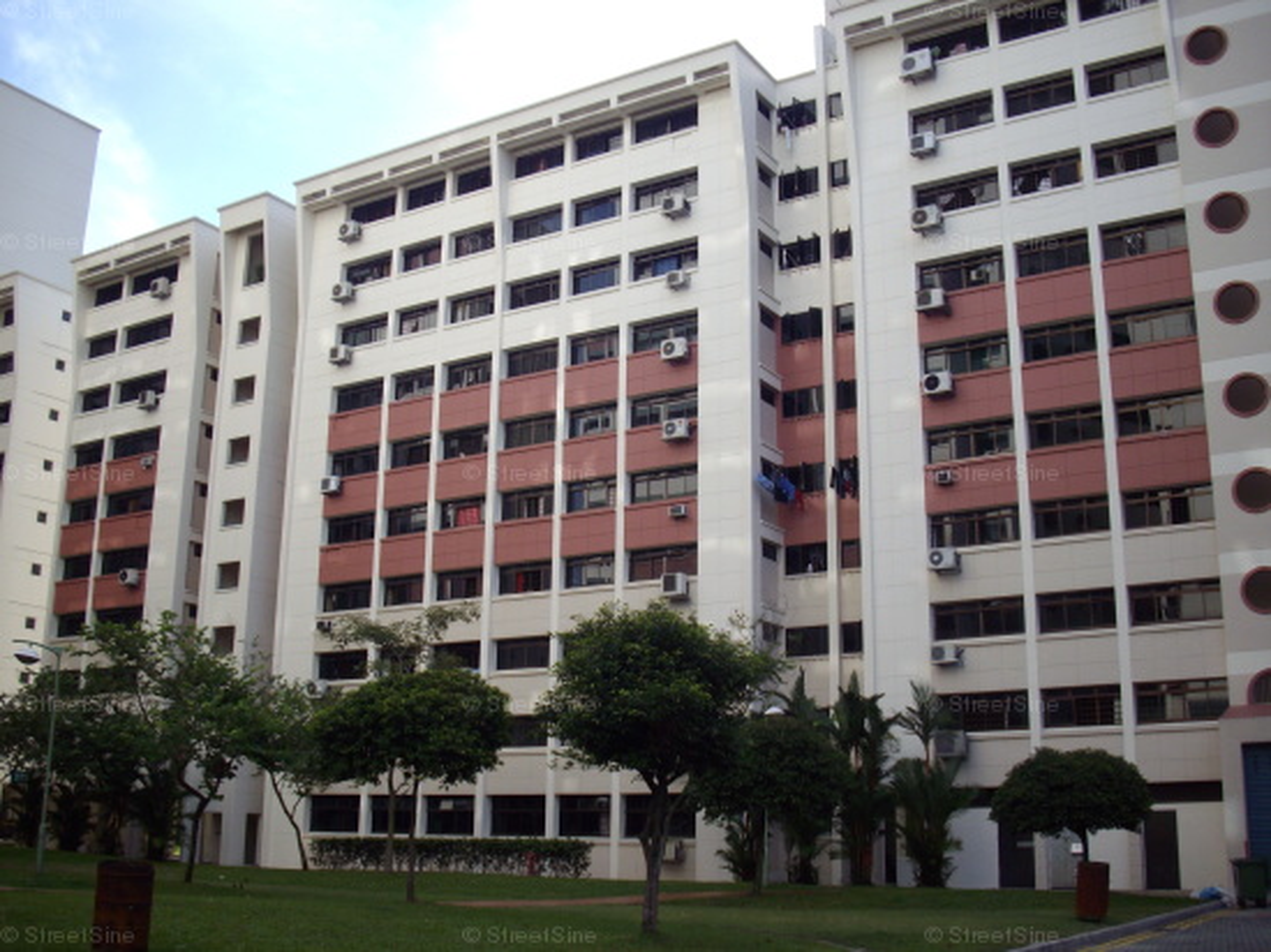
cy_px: 476
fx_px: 1358
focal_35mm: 37
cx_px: 636
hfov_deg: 50.2
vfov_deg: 38.6
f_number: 5.6
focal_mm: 6.2
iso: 80
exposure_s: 1/160
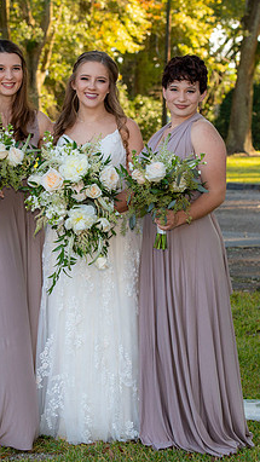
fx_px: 1654
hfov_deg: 9.0
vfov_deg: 15.9
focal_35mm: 135
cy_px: 230
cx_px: 77
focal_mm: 85
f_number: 6.3
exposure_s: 1/400
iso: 1250
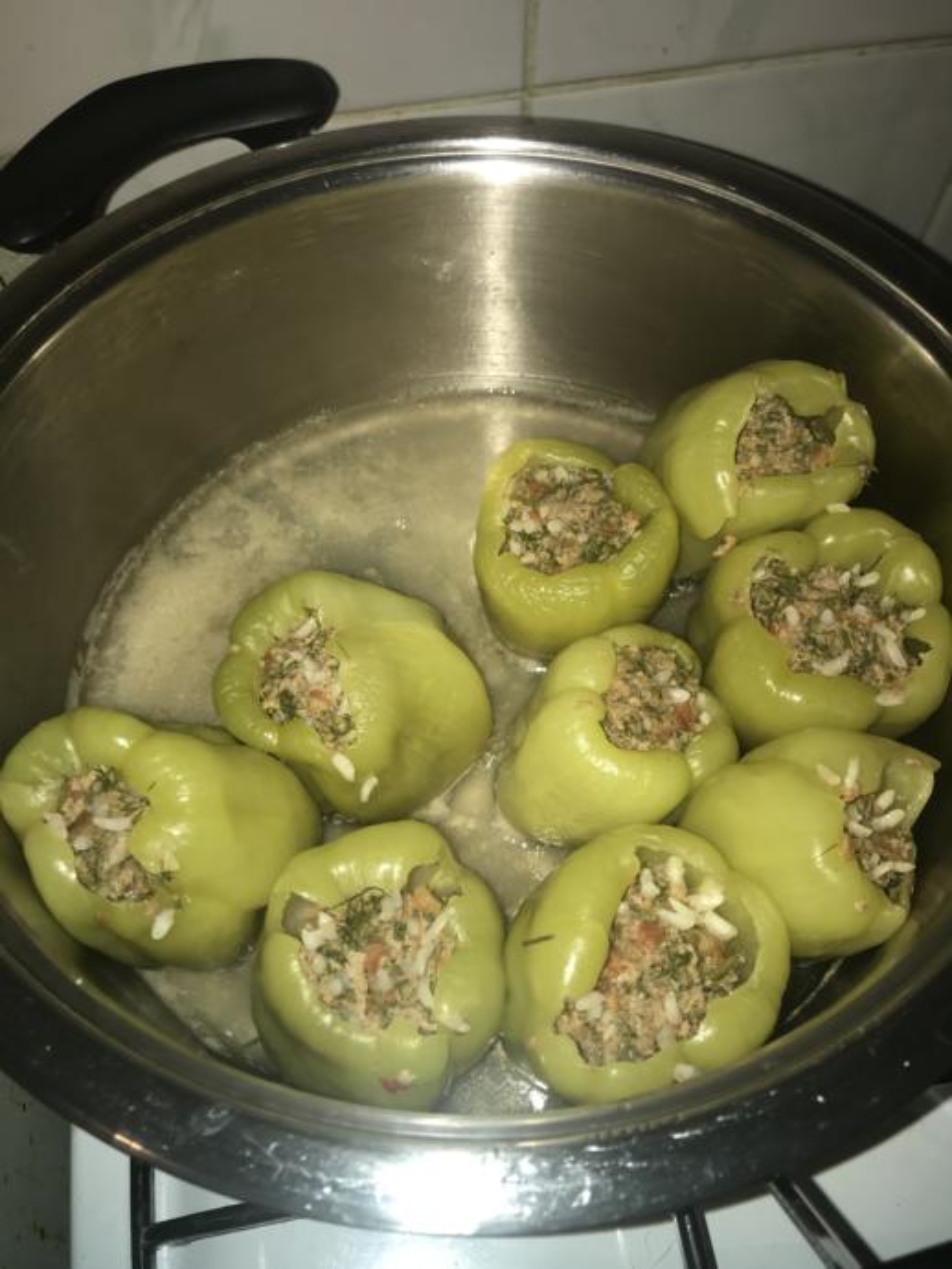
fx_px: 1026
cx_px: 476
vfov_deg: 63.4
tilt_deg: -58.9
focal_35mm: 28
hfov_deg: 49.8
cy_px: 634
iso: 20
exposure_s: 1/68
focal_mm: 3.99
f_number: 1.8
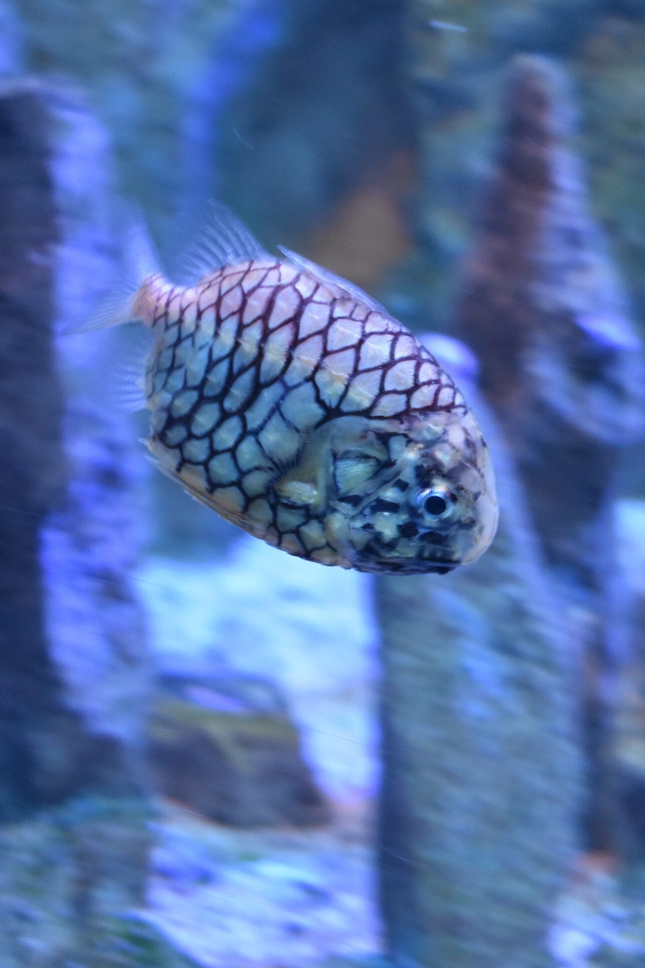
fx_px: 2016
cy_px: 410
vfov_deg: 27.0
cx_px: 318
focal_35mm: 75
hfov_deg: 18.2
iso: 3200
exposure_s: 1/10
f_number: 4.8
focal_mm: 38
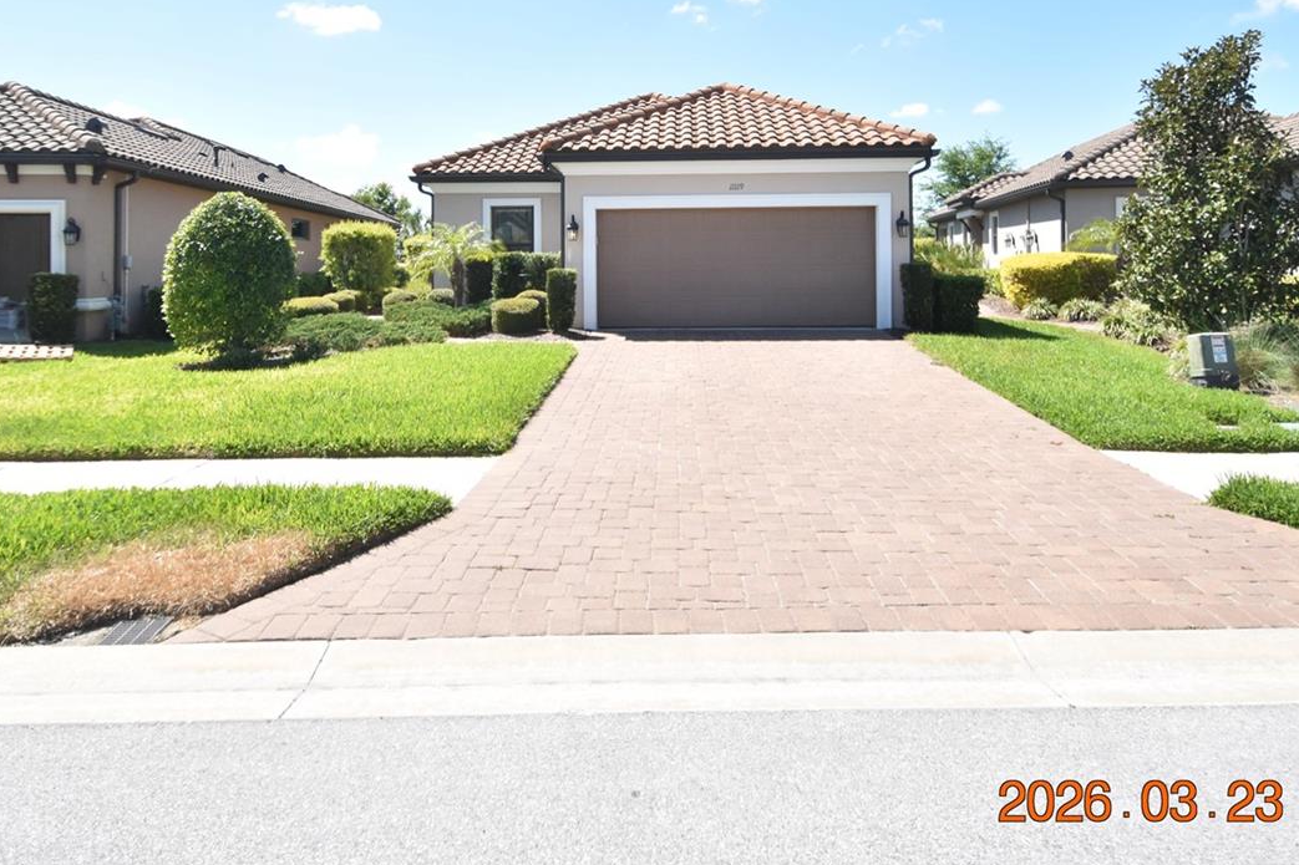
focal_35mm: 23
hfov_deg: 76.1
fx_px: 830
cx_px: 631
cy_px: 238
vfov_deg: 53.1
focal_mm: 10
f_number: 3.5
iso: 800
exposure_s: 1/4000
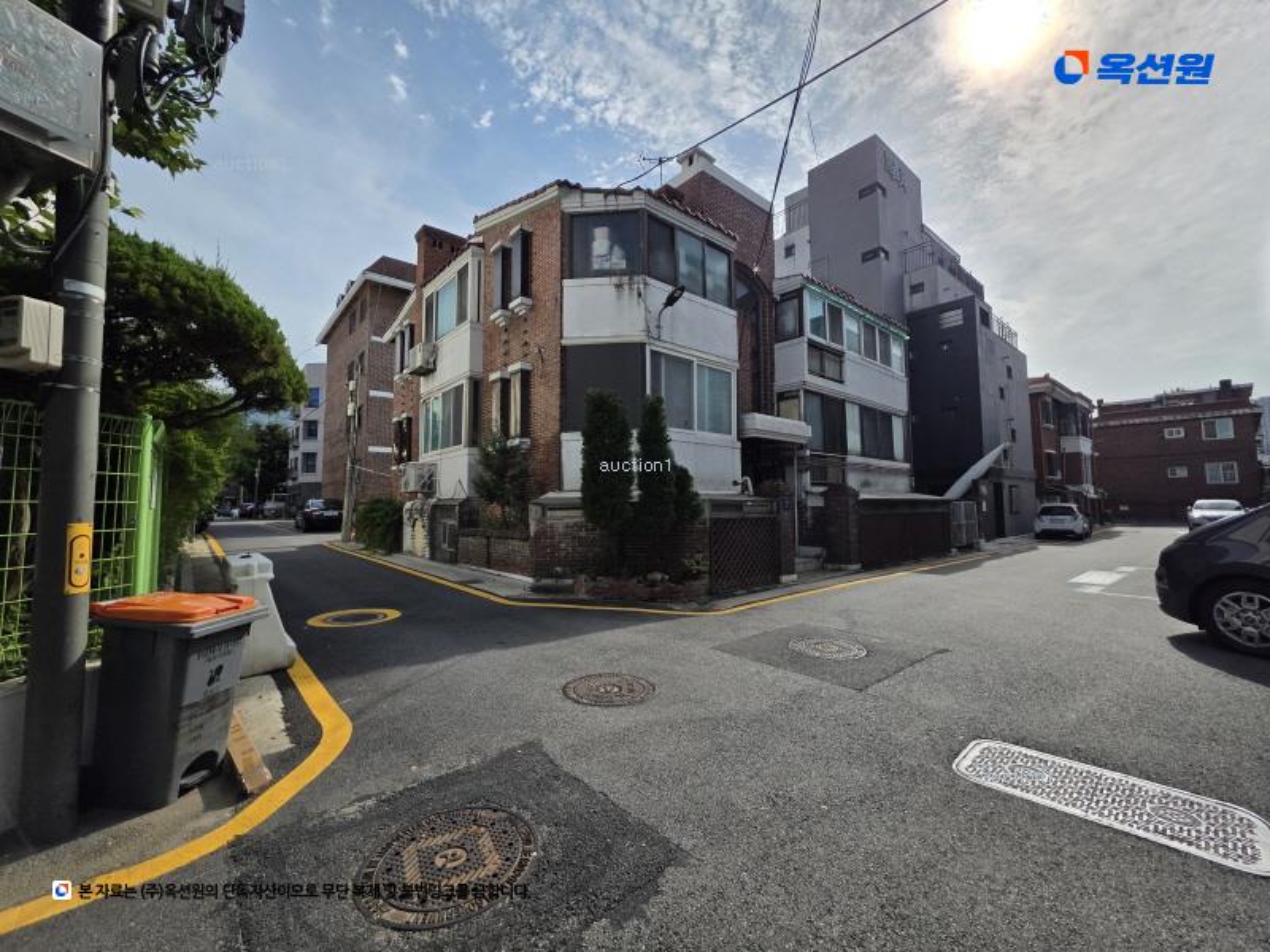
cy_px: 476
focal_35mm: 13
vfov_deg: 89.9
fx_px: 477
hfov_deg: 106.2
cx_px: 635
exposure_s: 1/4518
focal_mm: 2.2
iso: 40
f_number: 1.9
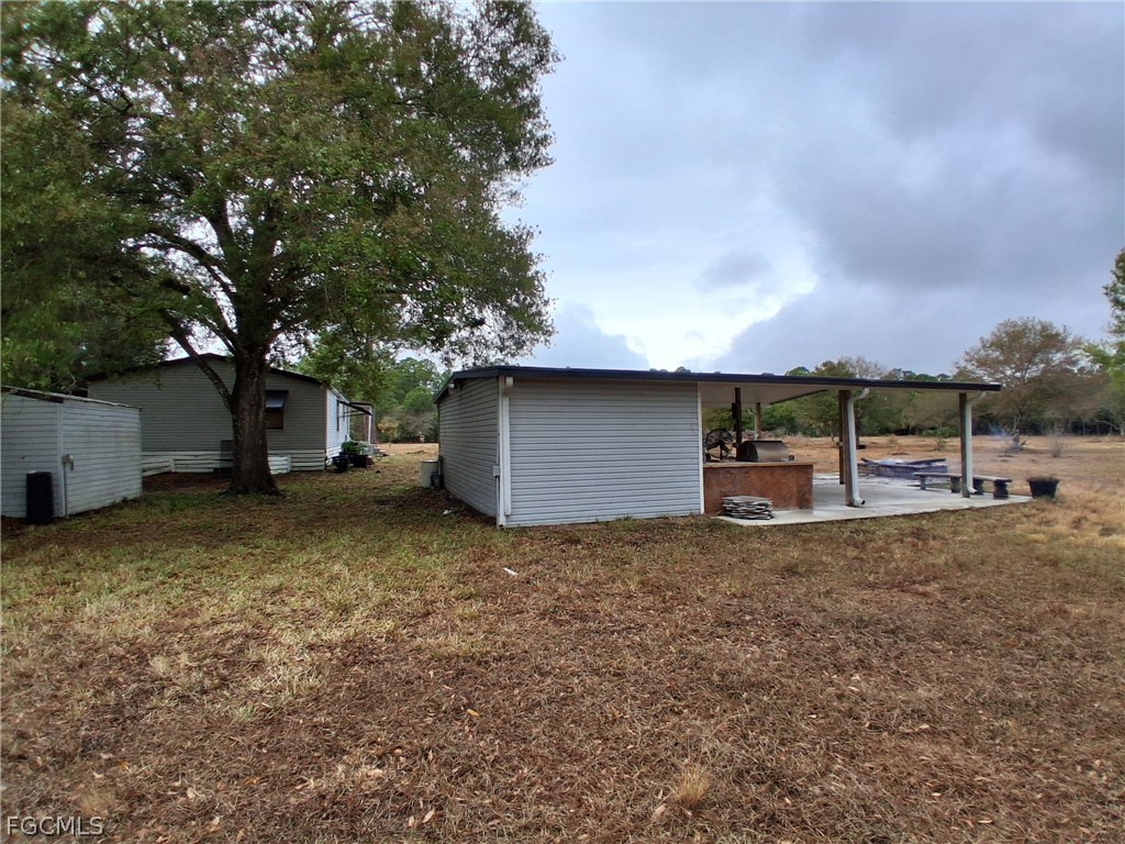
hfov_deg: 91.0
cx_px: 562
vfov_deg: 74.7
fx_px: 552
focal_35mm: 17
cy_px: 422
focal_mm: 1.4
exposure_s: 1/766
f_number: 2.2
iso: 50
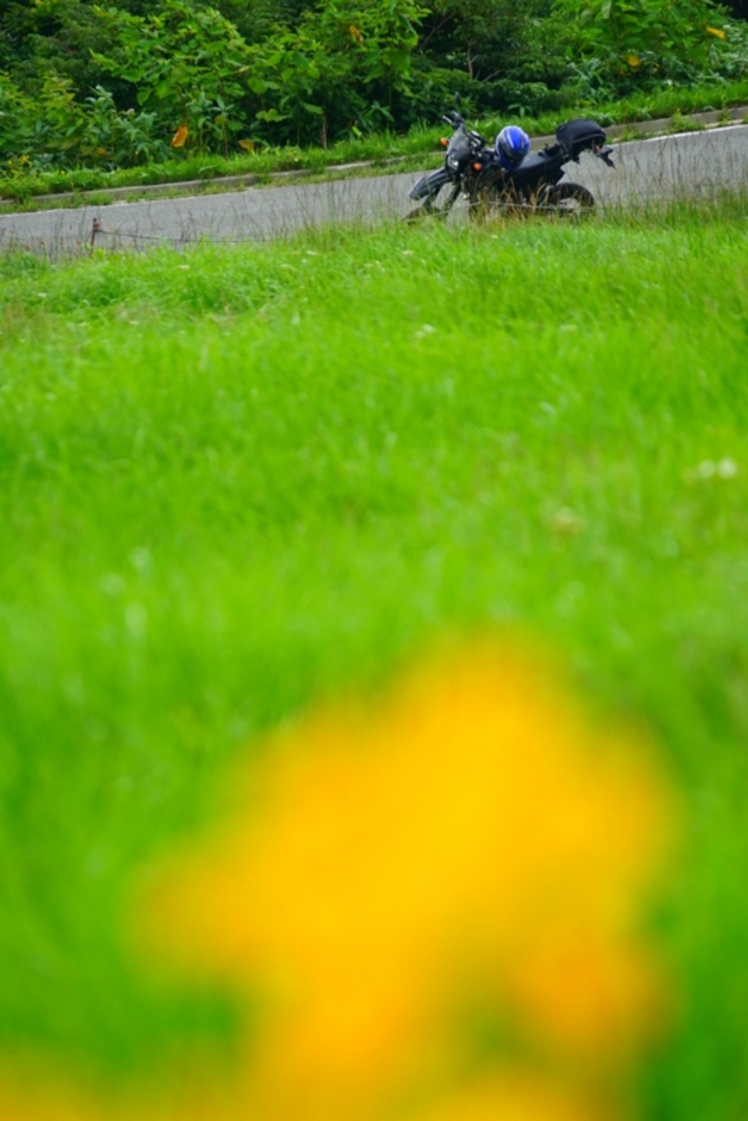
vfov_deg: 6.9
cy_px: 560
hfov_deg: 4.6
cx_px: 374
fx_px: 9341
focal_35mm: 300
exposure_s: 1/320
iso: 500
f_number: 6.3
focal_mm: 200
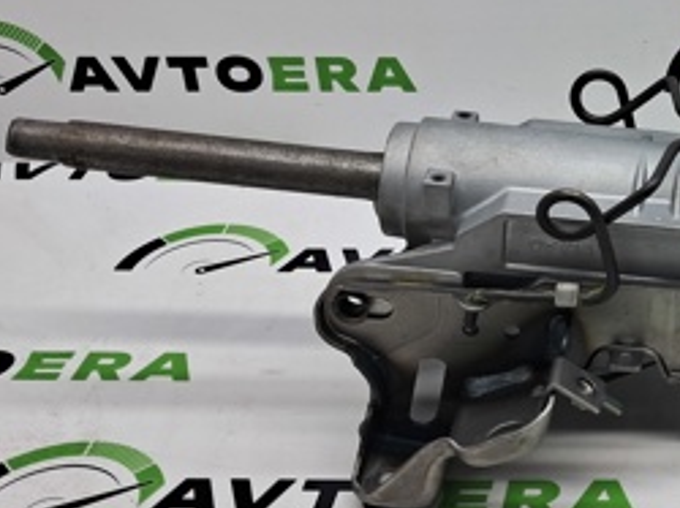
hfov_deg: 25.9
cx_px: 759
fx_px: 1354
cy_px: 162
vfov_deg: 21.2
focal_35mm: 69
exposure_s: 1/100
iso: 50
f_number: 1.8
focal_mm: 4
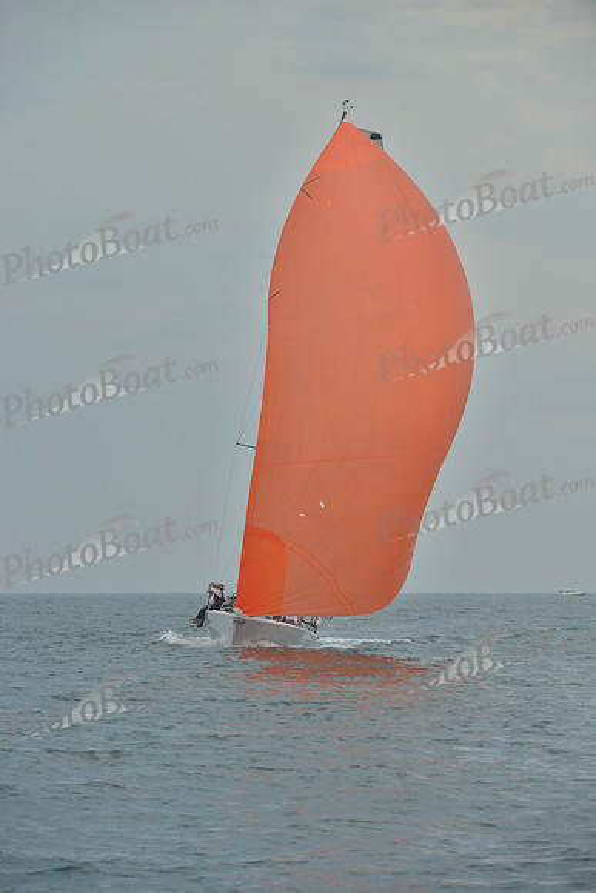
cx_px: 298
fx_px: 4963
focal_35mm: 200
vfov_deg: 10.3
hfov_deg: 6.9
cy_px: 446
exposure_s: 1/800
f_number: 7.1
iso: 280
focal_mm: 200
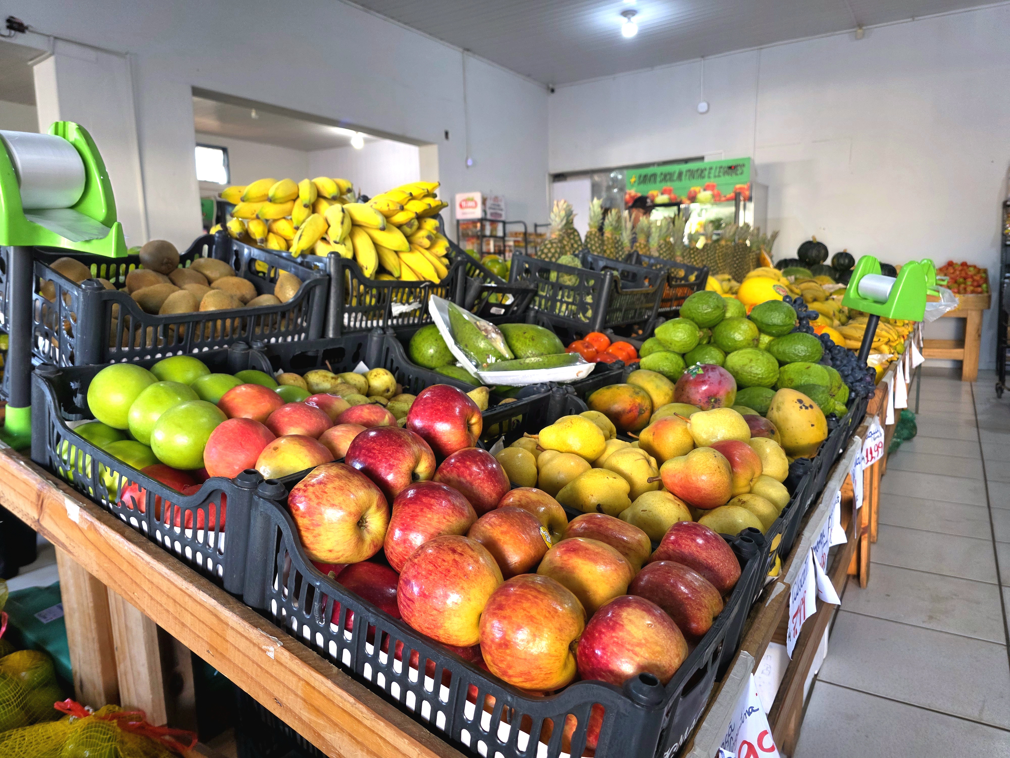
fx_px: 671
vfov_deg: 58.9
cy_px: 379
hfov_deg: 73.9
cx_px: 505
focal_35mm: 23
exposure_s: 1/120
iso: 250
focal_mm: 6.3
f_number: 1.7
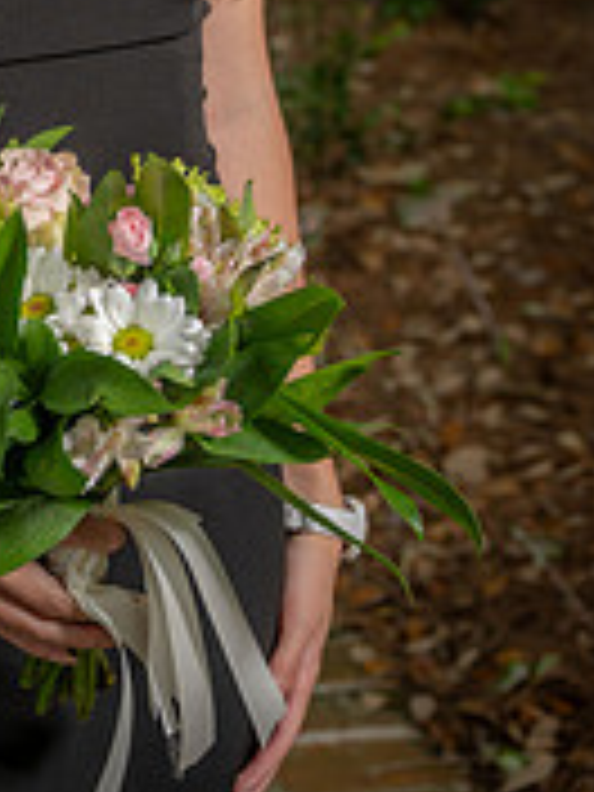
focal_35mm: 135
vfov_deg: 14.2
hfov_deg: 10.9
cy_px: -140
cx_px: 32
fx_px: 3089
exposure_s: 1/160
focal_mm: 55
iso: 100
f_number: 5.6
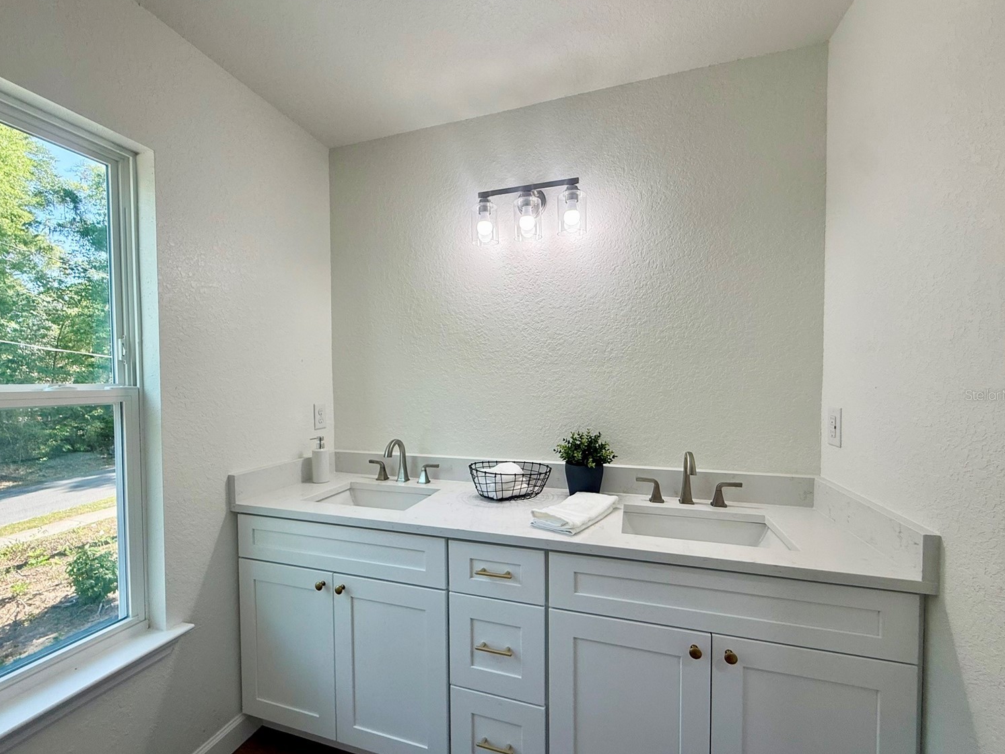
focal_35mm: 15
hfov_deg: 98.1
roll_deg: +0.2
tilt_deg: -1.5
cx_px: 490
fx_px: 436
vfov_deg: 81.7
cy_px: 395
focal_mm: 2.22
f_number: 2.2
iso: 64
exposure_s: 1/138
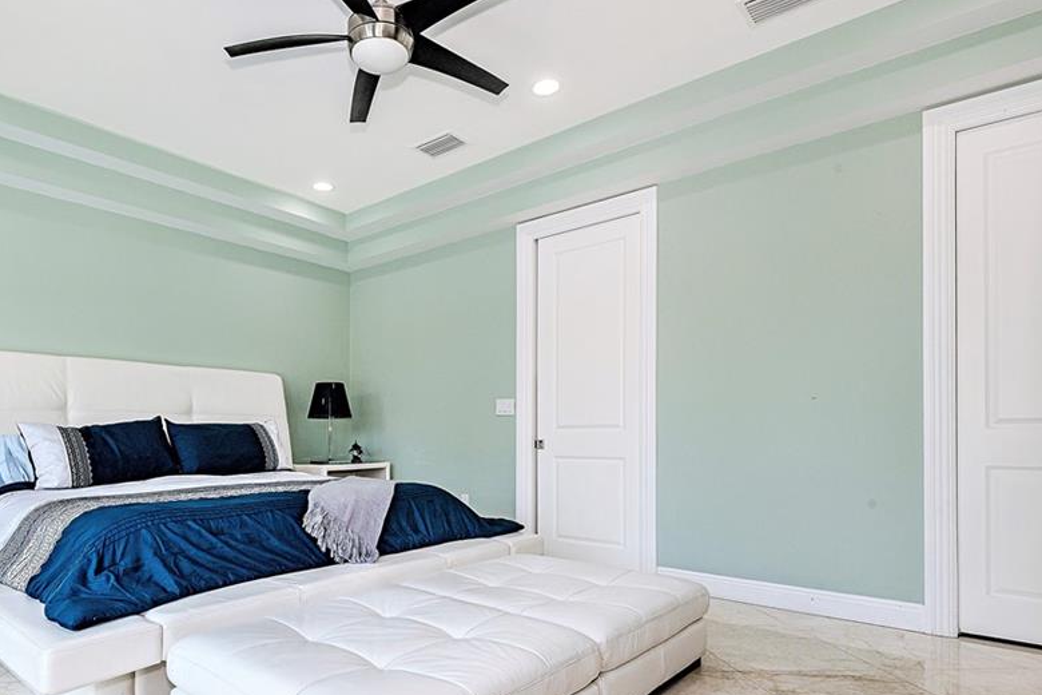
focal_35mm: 21
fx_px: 608
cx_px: 382
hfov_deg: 79.5
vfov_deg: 59.1
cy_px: 409
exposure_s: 1/200
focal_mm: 16
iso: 800
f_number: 8
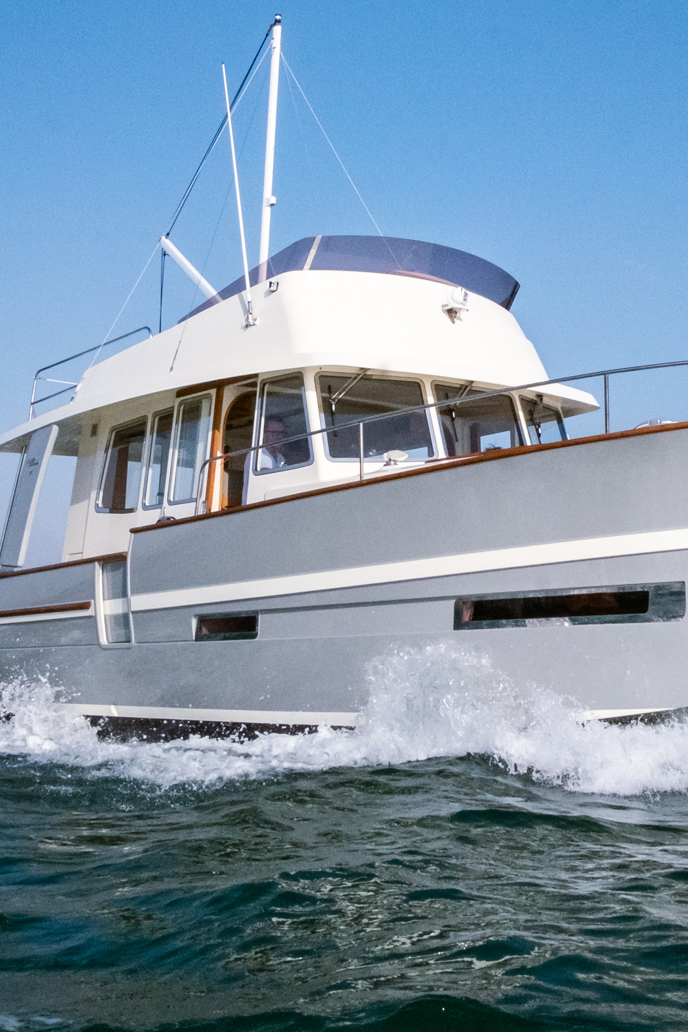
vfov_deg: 40.6
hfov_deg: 28.4
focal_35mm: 47
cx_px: 477
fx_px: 1347
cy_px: 244
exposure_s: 1/1500
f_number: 22
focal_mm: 18
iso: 2500
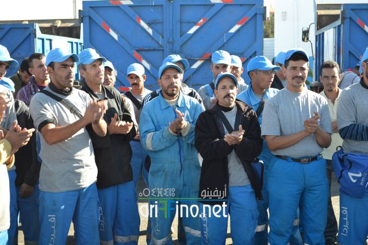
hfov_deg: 30.5
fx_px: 674
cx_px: 184
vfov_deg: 20.6
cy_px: 122
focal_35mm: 66
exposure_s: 1/125
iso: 100
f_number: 5.6
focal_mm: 44
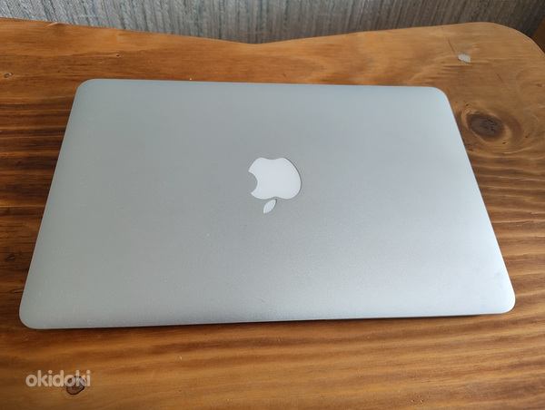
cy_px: 205
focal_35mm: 24
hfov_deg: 71.5
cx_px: 272
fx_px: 378
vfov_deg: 57.0
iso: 102
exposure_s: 1/50
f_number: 1.88
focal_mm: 5.56
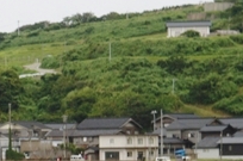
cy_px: 53
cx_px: -137
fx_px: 2182
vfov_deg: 4.2
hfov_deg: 6.3
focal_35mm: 324
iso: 320
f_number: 5.6
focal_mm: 55
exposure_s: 1/160
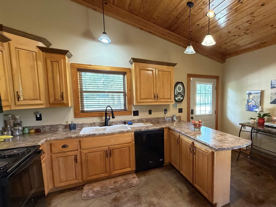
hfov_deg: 81.4
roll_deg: -0.5
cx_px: 187
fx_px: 152
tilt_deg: -6.8
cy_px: 111
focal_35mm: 19
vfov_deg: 68.6
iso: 500
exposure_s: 1/60
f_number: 2.2
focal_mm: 2.22
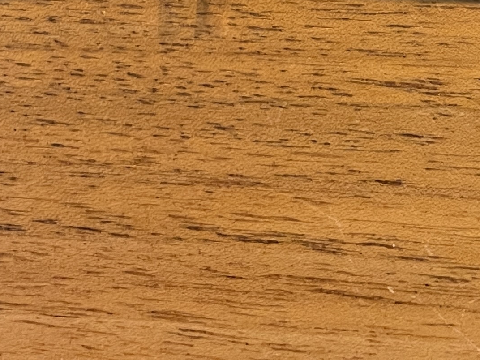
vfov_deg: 13.8
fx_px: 1303
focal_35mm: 94
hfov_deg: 20.6
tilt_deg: -73.6
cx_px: 80
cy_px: -317
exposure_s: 1/33
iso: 500
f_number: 1.6
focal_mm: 5.1
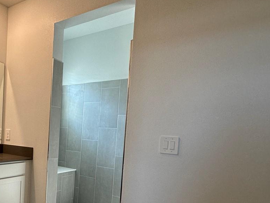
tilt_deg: -3.1
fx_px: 226
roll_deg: -3.1
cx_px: 53
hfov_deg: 57.0
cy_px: 144
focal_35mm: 29
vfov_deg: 47.0
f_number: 2.2
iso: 160
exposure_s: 1/120
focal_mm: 2.22
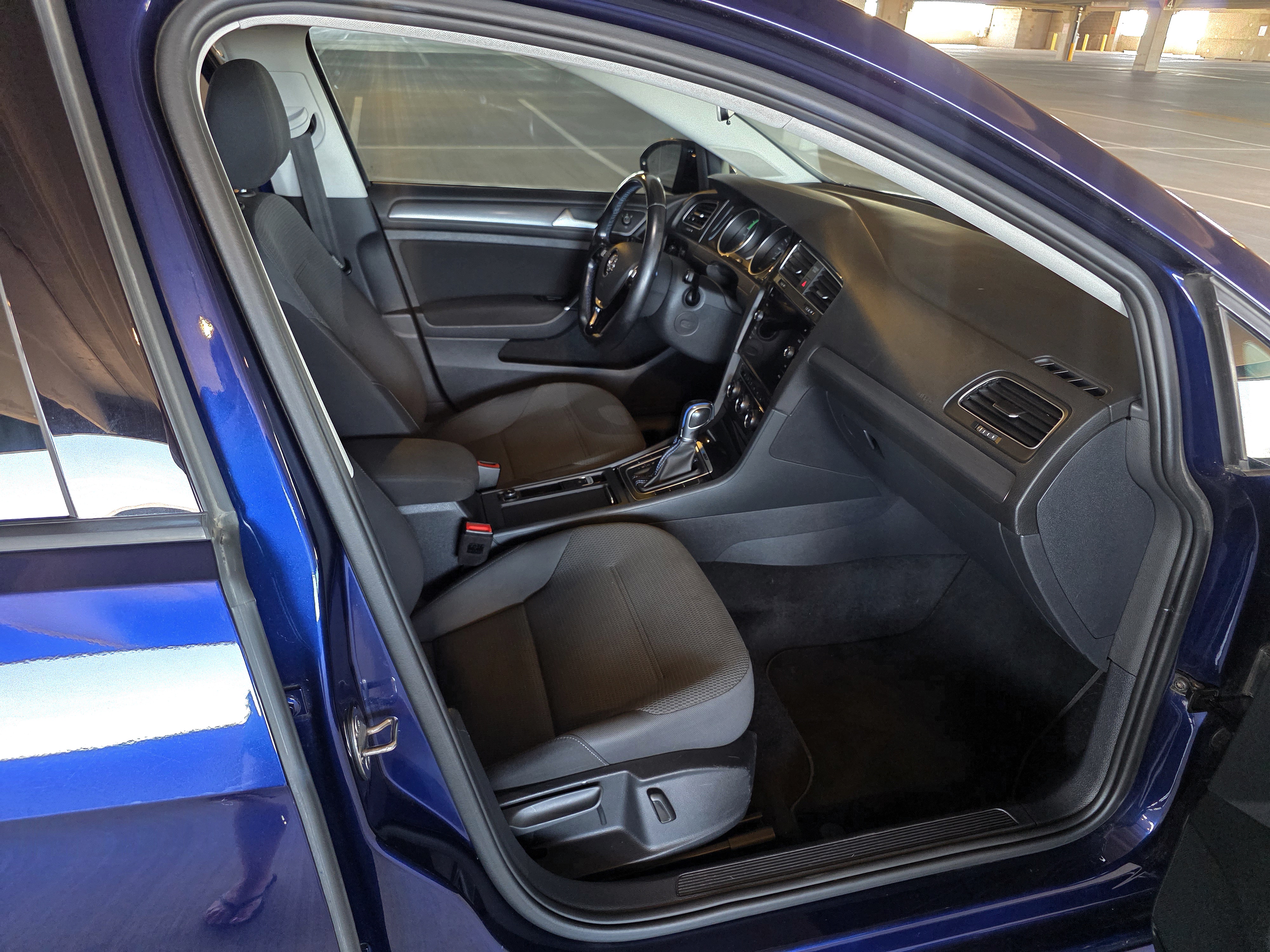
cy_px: 476
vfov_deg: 58.9
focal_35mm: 23
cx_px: 635
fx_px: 844
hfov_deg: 73.9
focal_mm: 6.3
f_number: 1.7
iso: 640
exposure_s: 1/120
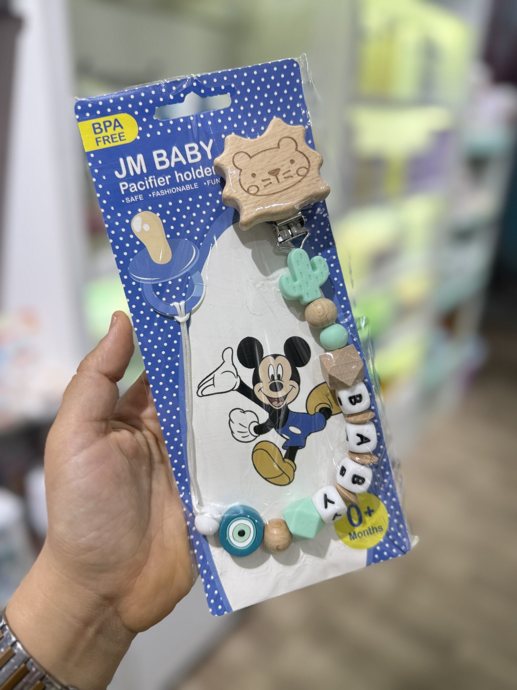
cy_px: 345
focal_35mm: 24
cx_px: 258
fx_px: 478
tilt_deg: -23.4
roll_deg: -3.4
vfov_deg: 71.6
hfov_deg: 56.8
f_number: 1.78
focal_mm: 6.76
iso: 160
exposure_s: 1/180
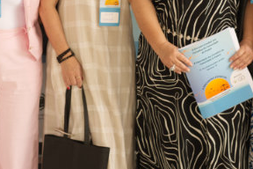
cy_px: 0
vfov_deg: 9.3
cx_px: 143
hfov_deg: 14.1
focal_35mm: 146
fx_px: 1026
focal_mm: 35
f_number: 4
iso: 320
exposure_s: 1/100
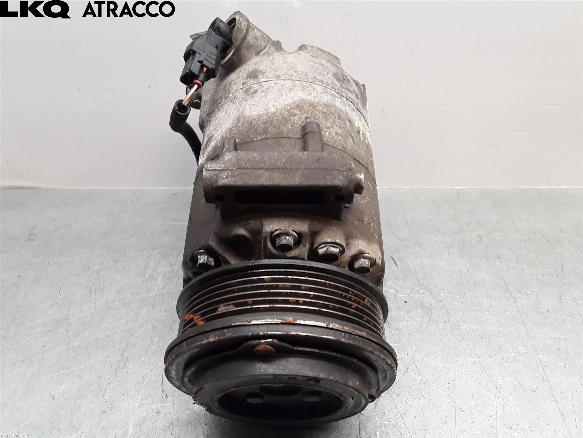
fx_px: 472
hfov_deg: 63.4
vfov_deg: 49.7
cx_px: 292
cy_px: 219
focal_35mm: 28
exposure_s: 1/50
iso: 64
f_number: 1.9
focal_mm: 2.91
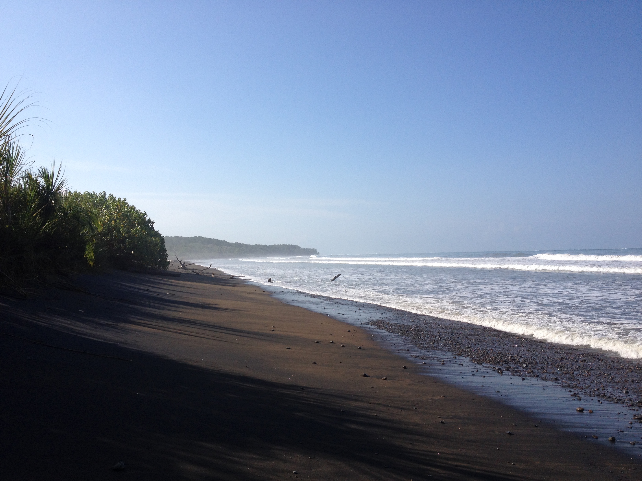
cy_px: 240
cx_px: 321
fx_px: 649
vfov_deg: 40.7
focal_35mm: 35
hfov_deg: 52.6
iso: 50
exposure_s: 1/2123
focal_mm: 4.28
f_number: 2.4
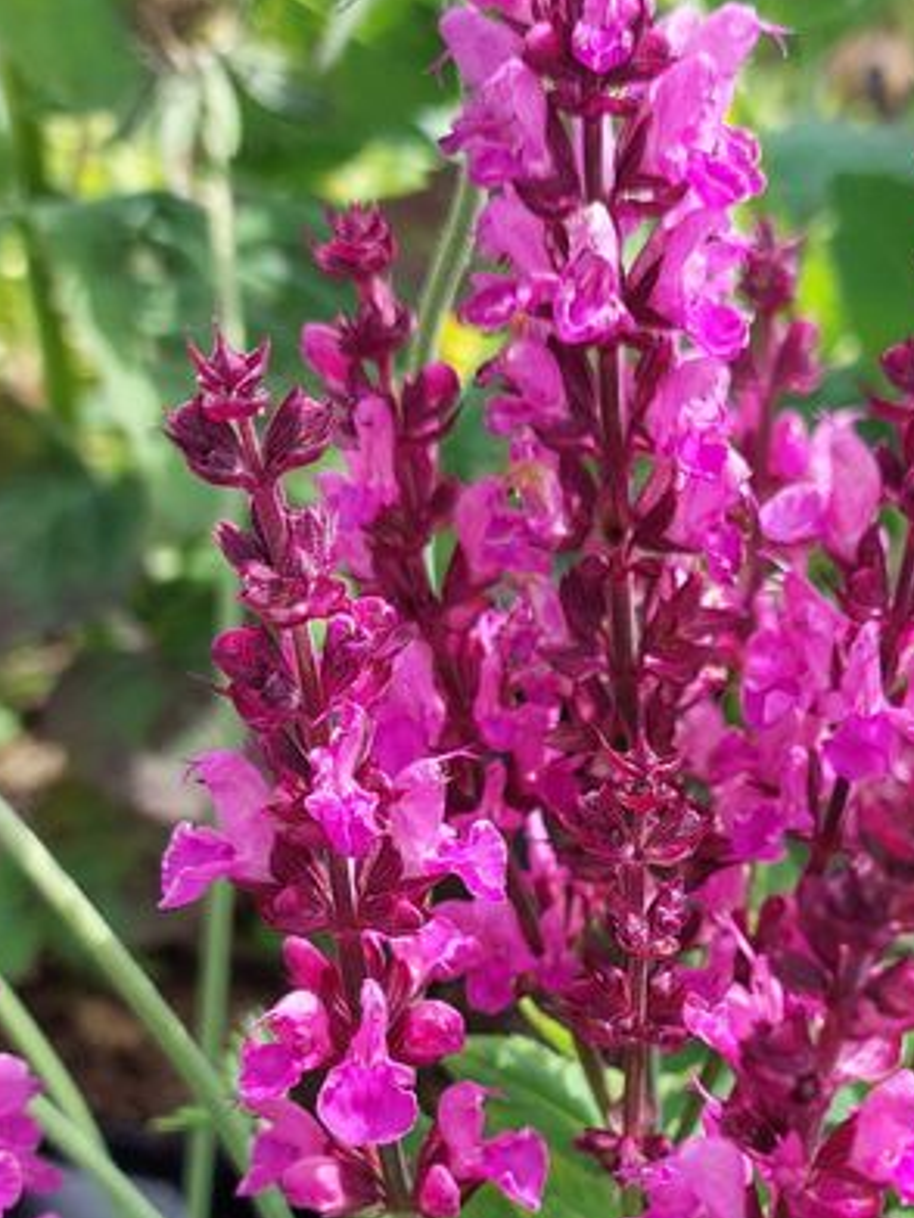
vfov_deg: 36.3
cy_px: 969
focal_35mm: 51
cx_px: 696
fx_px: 1795
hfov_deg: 28.1
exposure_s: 1/374
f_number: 1.8
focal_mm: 5.23
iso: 25
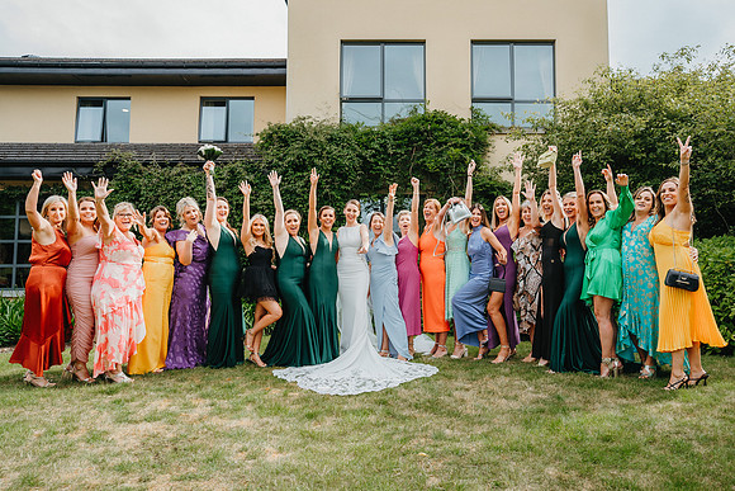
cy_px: 227
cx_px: 390
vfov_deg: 48.8
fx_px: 540
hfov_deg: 68.4
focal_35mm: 26
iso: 200
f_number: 2.8
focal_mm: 24
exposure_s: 1/640
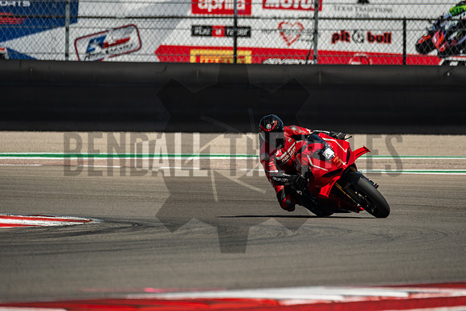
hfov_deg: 3.4
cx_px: 233
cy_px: 156
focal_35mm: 600
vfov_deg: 2.3
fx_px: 7768
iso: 500
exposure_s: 1/1600
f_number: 5.6
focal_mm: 400
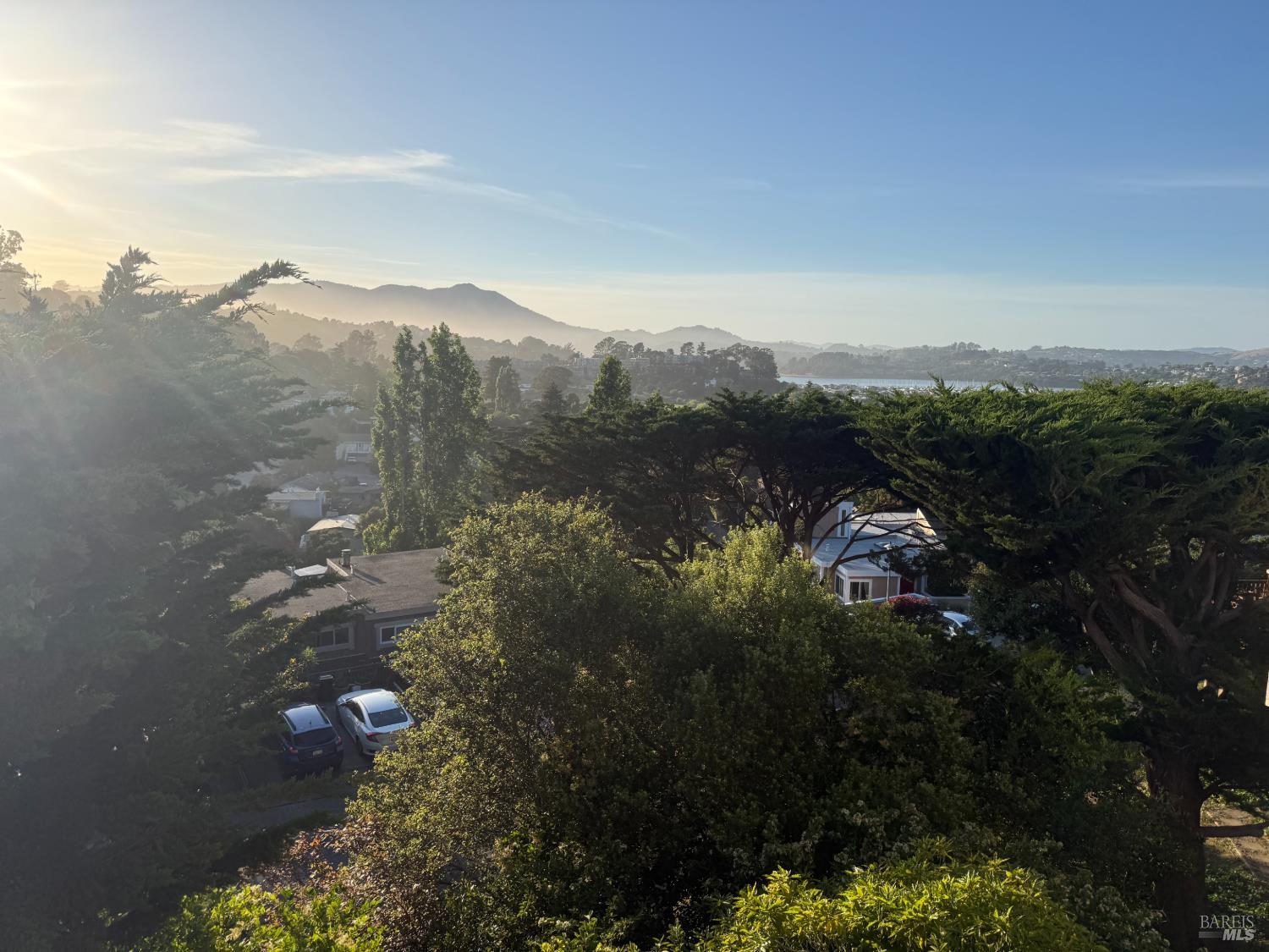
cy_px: 476
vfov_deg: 56.8
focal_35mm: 24
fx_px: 880
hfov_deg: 71.6
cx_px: 634
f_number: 1.78
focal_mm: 6.76
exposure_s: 1/4405
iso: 80
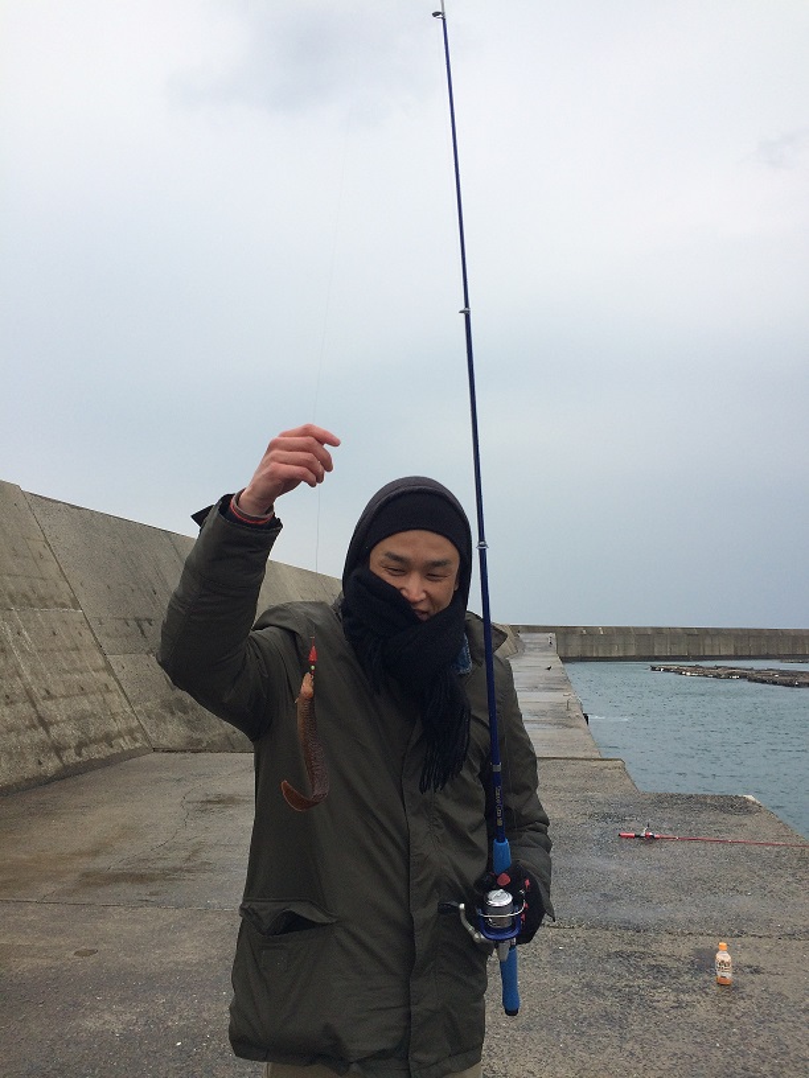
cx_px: 404
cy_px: 539
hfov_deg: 46.8
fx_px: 935
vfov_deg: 60.0
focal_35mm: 30
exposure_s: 1/1466
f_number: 2.2
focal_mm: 4.12
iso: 40
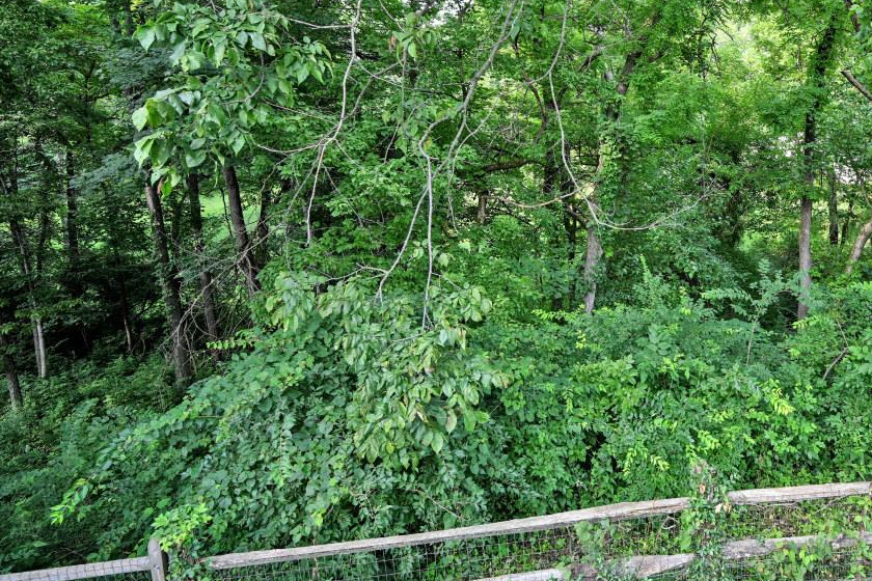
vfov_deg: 50.4
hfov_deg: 68.0
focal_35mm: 25
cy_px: 194
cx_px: 629
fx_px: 606
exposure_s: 1/250
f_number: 4
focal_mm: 14
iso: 250
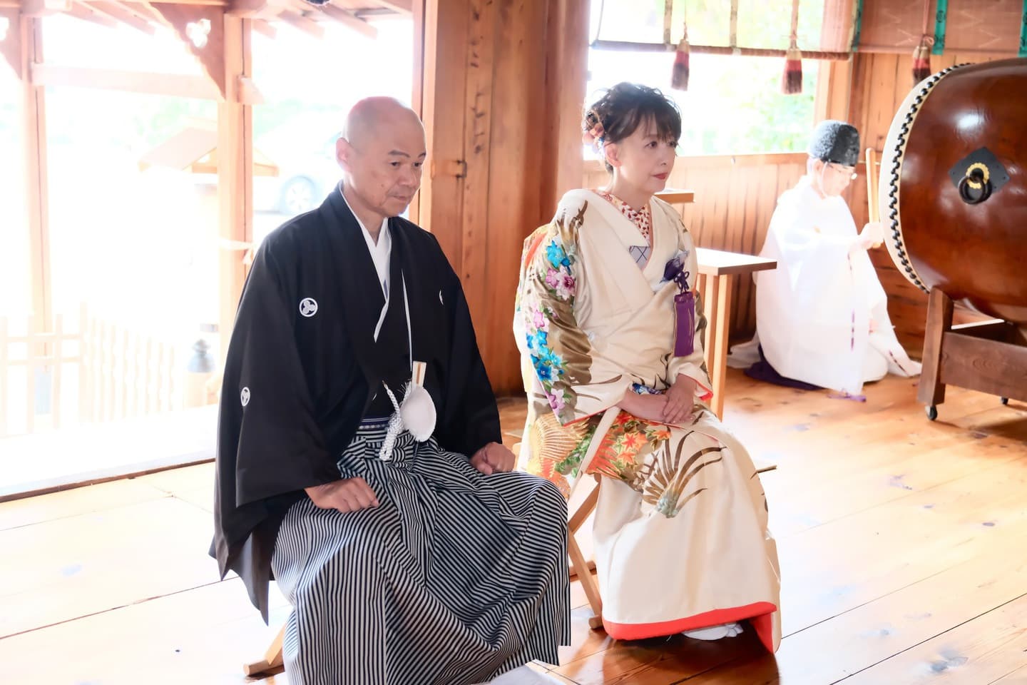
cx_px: 514
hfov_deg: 41.9
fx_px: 1341
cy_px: 342
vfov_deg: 28.6
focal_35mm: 47
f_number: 2.8
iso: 5000
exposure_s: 1/60
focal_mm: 31
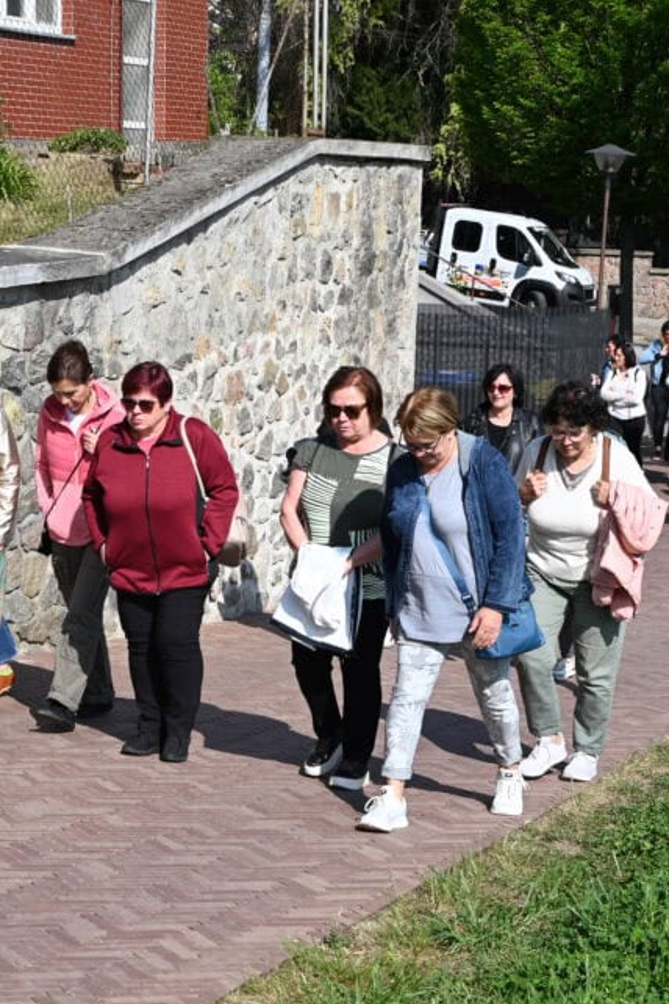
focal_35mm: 86
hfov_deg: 15.9
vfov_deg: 23.6
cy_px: 612
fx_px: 2397
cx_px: 263
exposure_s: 1/320
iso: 100
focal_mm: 46
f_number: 6.3
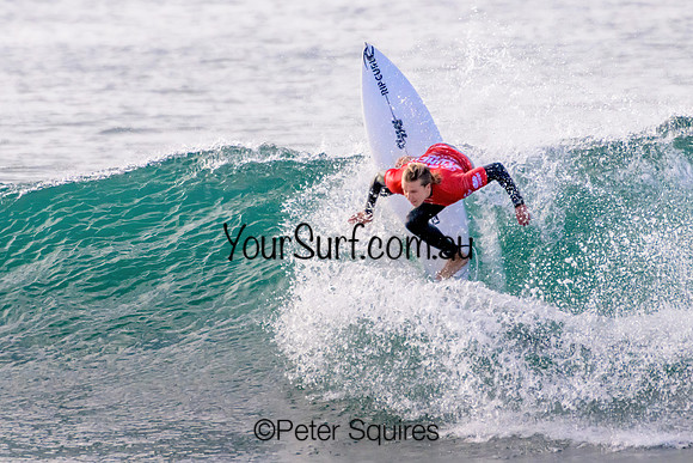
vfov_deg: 1.2
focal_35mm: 1165
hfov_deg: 1.8
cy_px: 152
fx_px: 22429
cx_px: 227
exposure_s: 1/3200
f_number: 11
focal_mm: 850
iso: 2500
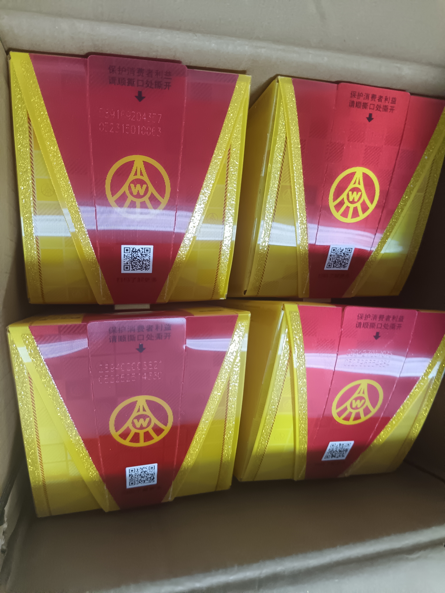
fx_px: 446
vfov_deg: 67.3
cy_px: 296
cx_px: 222
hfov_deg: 53.1
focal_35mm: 26
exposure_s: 1/25
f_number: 1.8
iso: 935
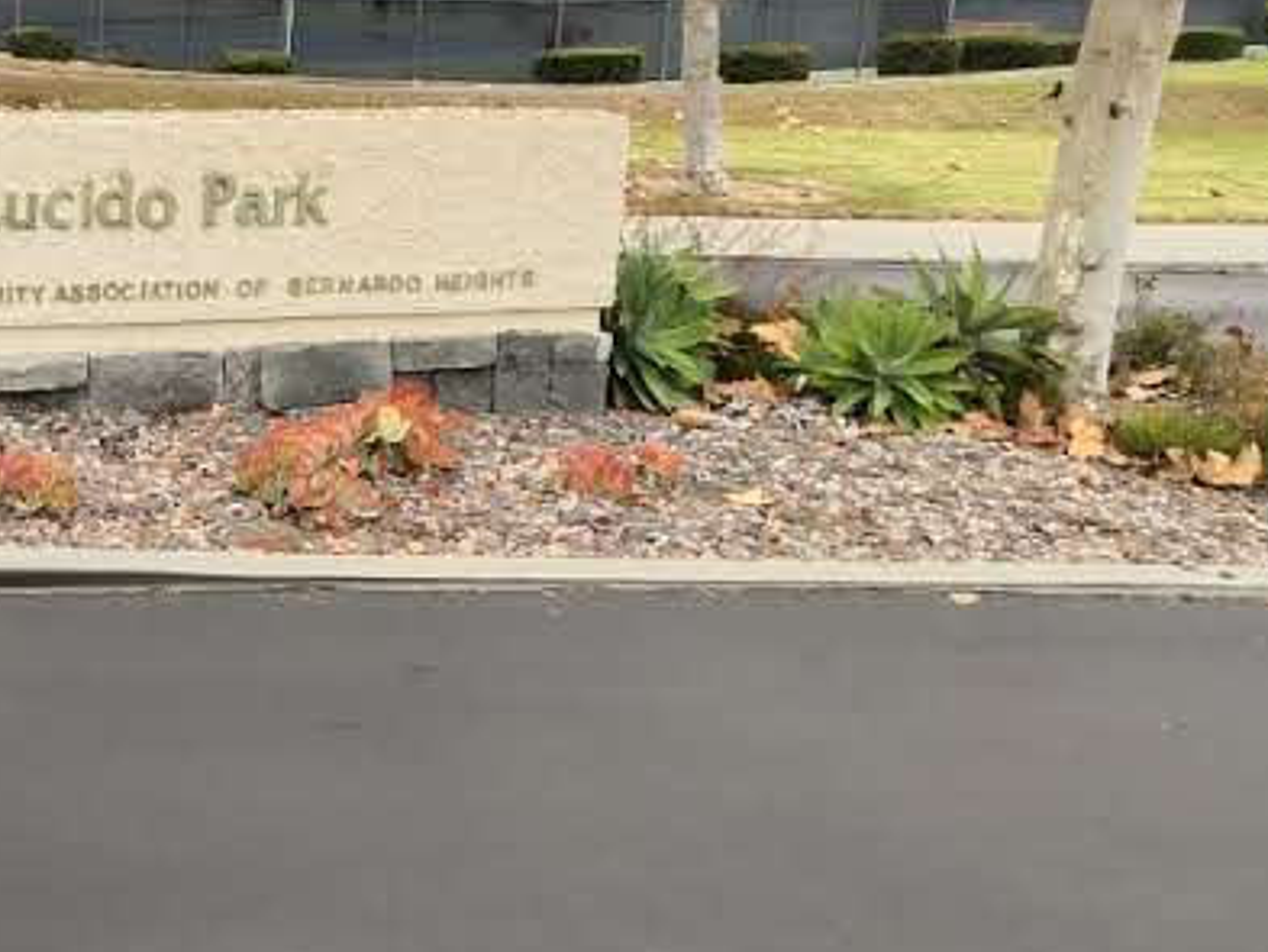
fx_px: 2235
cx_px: 26
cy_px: 442
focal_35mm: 61
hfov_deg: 29.7
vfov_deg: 24.0
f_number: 1.8
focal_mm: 3.95
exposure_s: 1/1432
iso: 130
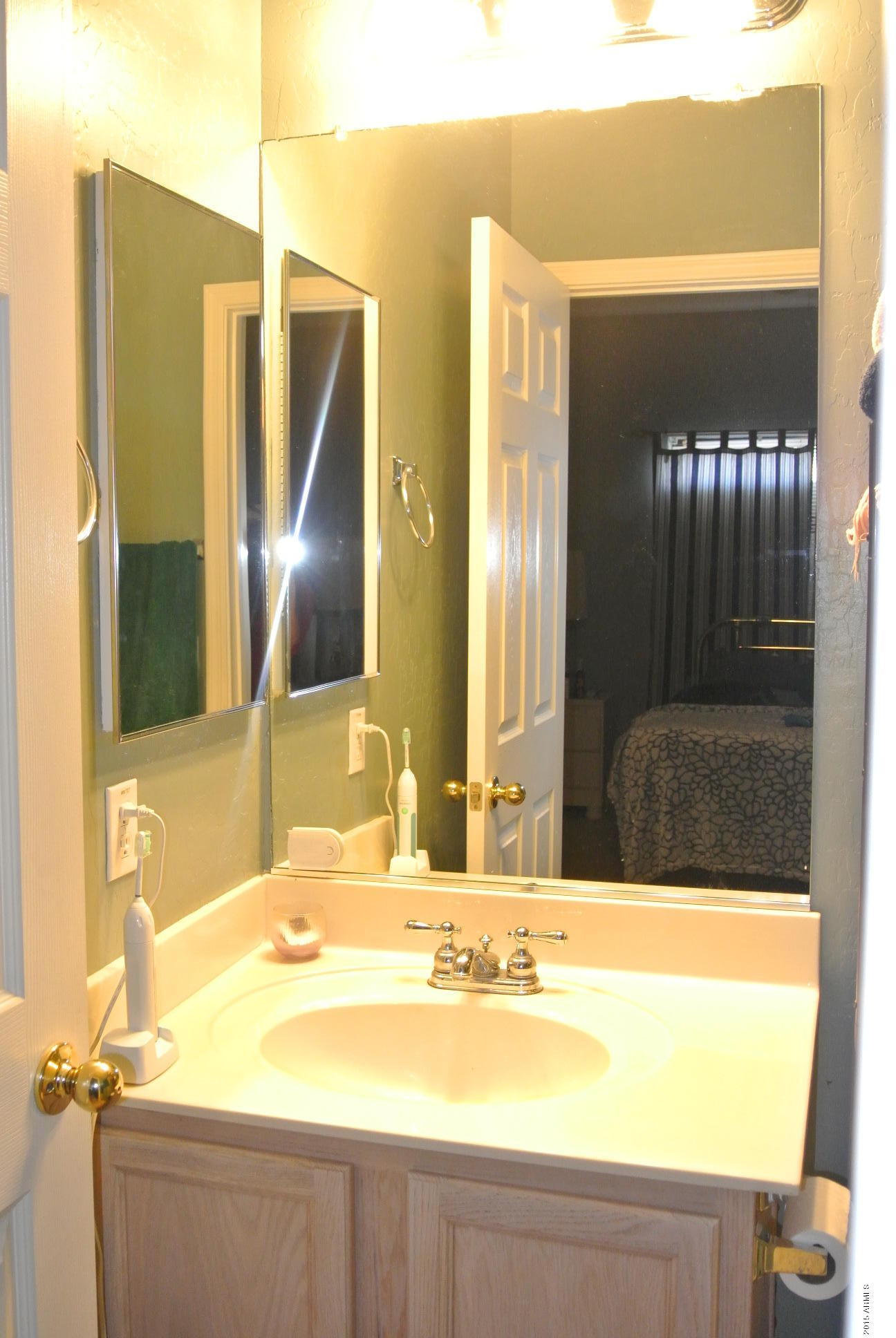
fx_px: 1340
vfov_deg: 53.1
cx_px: 448
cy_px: 669
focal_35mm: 36
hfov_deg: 37.0
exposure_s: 1/60
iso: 900
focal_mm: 13.6
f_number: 4
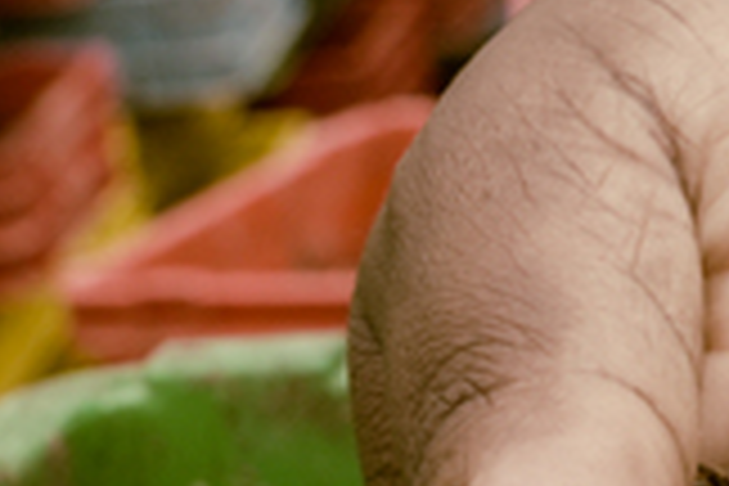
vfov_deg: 7.5
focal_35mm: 183
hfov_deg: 10.7
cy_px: 479
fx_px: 3705
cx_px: 1238
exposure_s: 1/80
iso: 1600
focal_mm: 37
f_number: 11
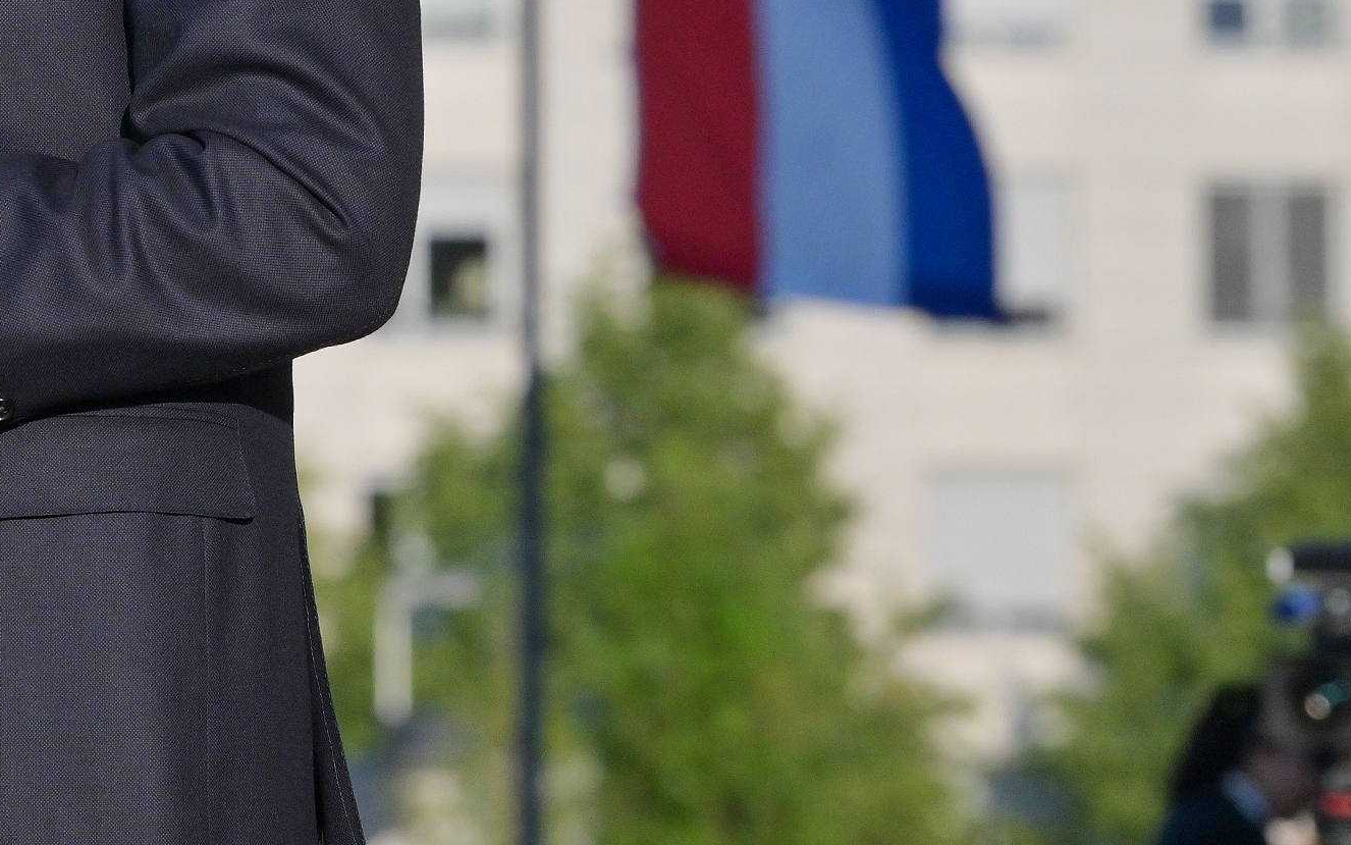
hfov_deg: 3.4
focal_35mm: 615
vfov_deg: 2.1
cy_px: 118
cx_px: 190
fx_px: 22646
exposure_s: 1/2500
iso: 500
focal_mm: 200
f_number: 9
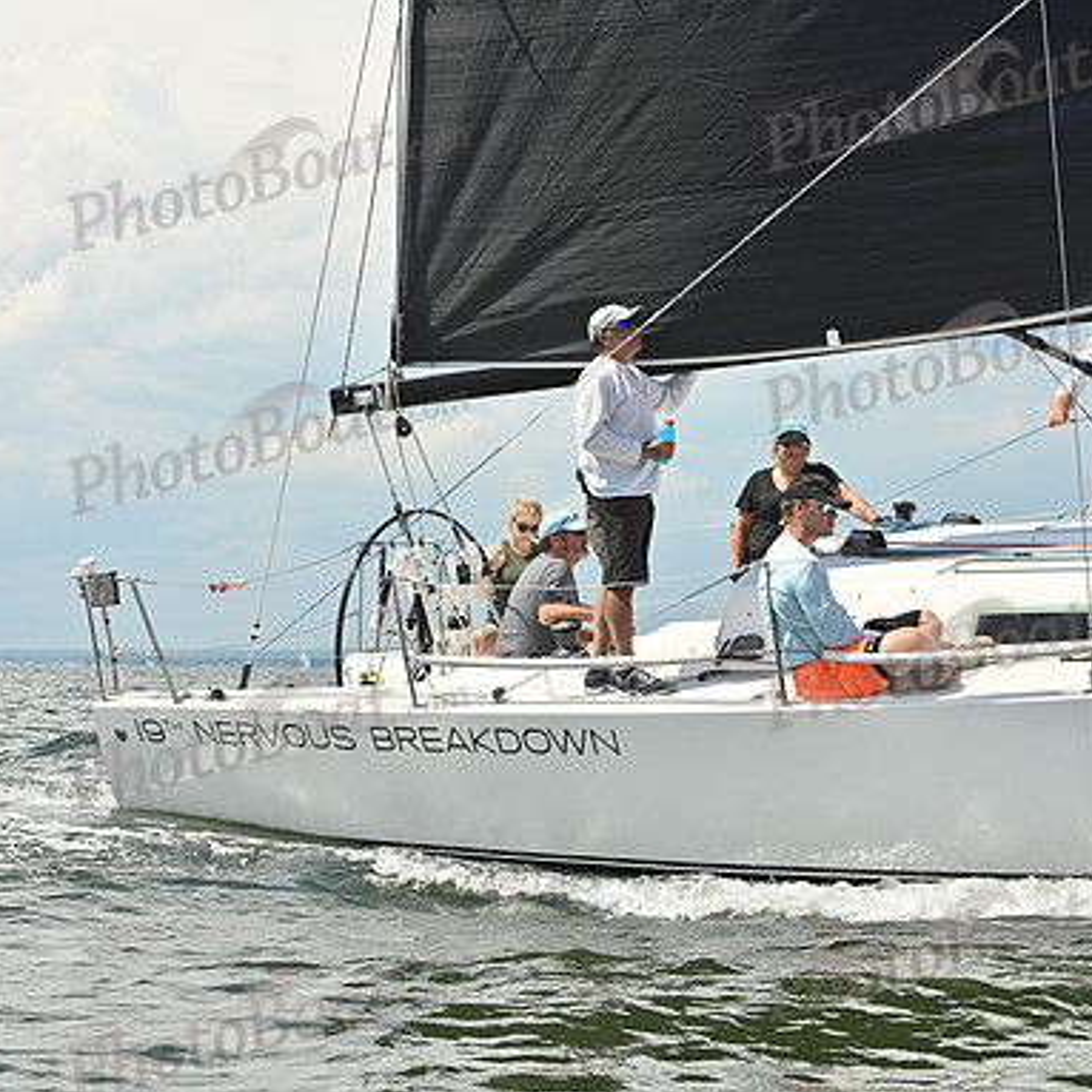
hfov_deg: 19.3
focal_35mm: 90
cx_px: 619
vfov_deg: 19.3
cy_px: 549
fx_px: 3212
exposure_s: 1/1250
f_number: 8
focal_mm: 70
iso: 320
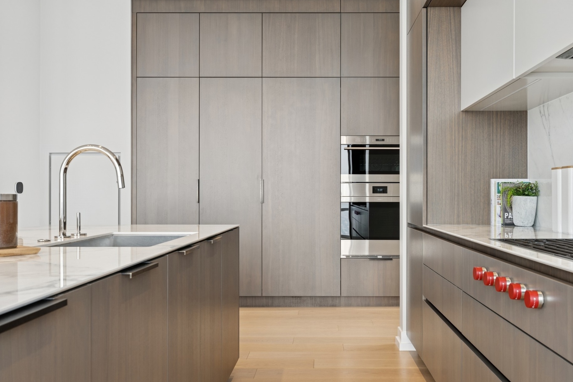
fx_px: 541
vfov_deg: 38.9
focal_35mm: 34
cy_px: 203
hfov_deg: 55.7
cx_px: 308
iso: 320
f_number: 8
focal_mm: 31
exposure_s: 1/60
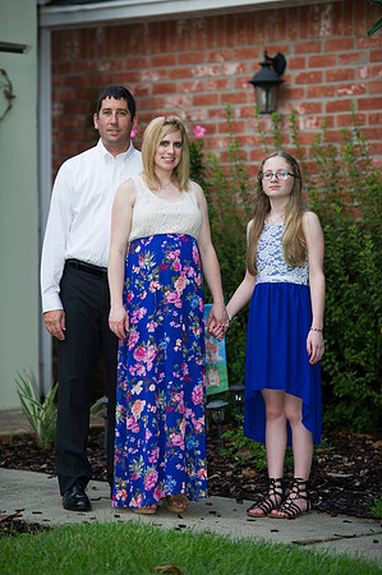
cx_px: 191
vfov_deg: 14.2
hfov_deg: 9.4
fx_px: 2313
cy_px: 288
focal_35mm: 145
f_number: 2.8
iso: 640
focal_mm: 145
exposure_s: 1/160
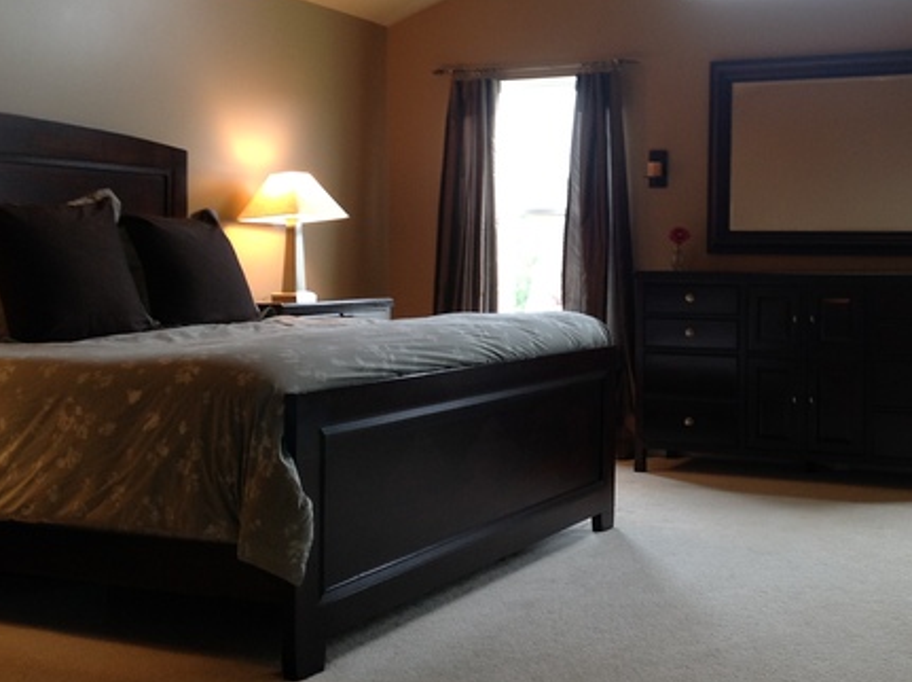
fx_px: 1368
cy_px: 280
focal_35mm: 52
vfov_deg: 27.9
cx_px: 609
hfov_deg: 36.5
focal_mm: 4.28
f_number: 2.4
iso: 80
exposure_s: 1/24
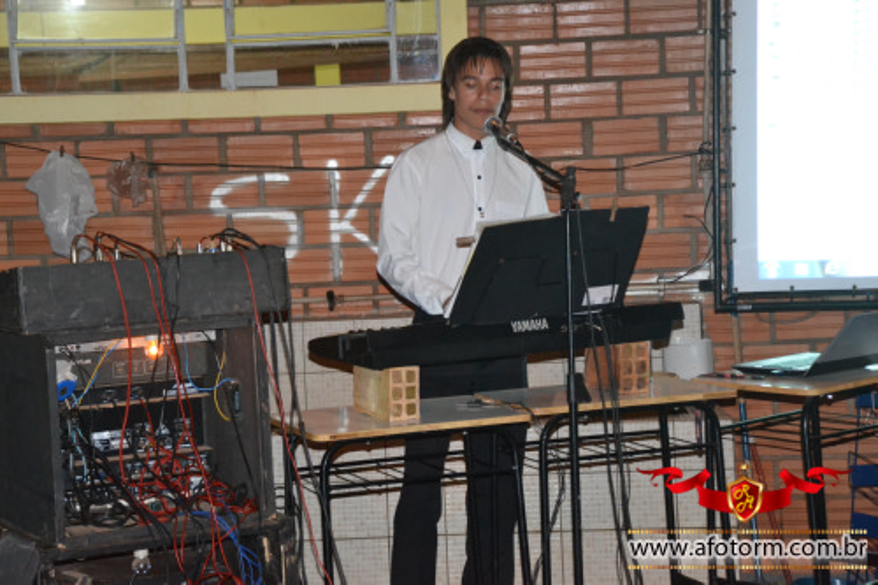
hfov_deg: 20.6
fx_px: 2414
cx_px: 439
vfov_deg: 13.8
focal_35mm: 99
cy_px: 292
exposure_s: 1/60
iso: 3200
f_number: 5.3
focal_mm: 66
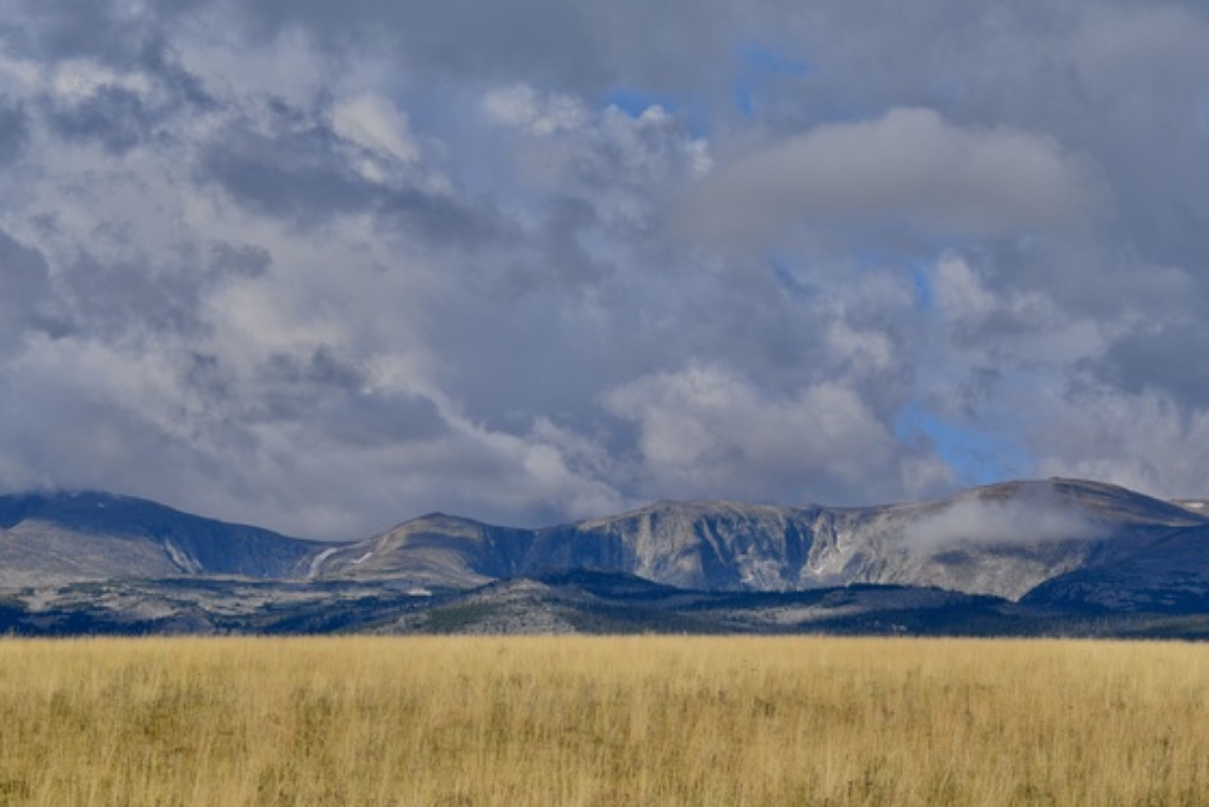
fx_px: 3780
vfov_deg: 12.2
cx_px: 604
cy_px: 404
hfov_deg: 18.2
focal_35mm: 112
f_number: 10
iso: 200
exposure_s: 1/500
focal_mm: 75
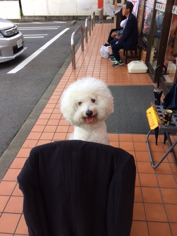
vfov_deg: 61.7
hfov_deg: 48.2
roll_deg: +0.7
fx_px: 198
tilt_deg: -33.2
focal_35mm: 29
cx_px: 88
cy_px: 118
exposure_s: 1/188
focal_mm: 4.15
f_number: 2.2
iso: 32
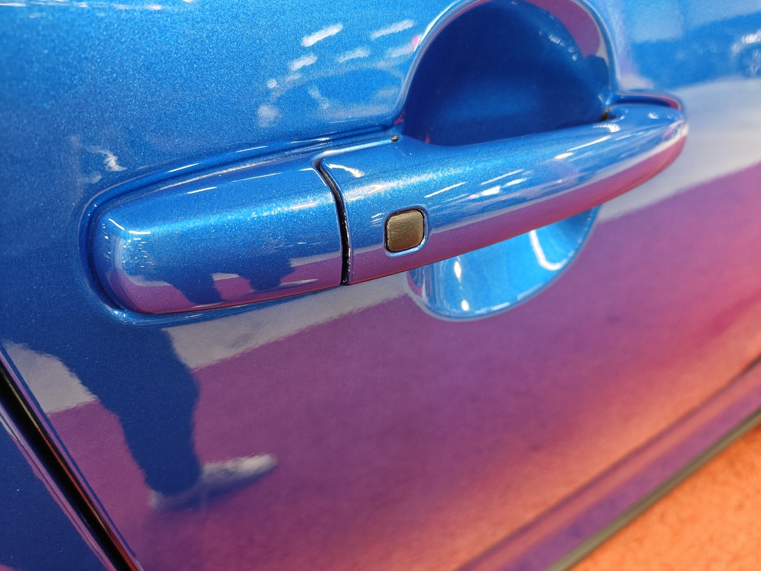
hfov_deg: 71.6
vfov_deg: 56.8
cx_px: 380
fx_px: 528
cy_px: 286
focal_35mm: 24
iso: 250
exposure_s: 1/50
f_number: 1.8
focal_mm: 5.59
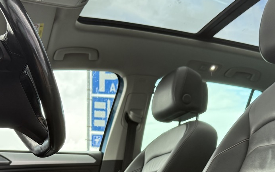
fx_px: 397
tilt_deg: +2.5
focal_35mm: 53
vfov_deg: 22.9
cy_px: 192
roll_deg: -1.1
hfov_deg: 38.1
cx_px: 124
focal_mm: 6.76
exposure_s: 1/232
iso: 160
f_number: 1.78
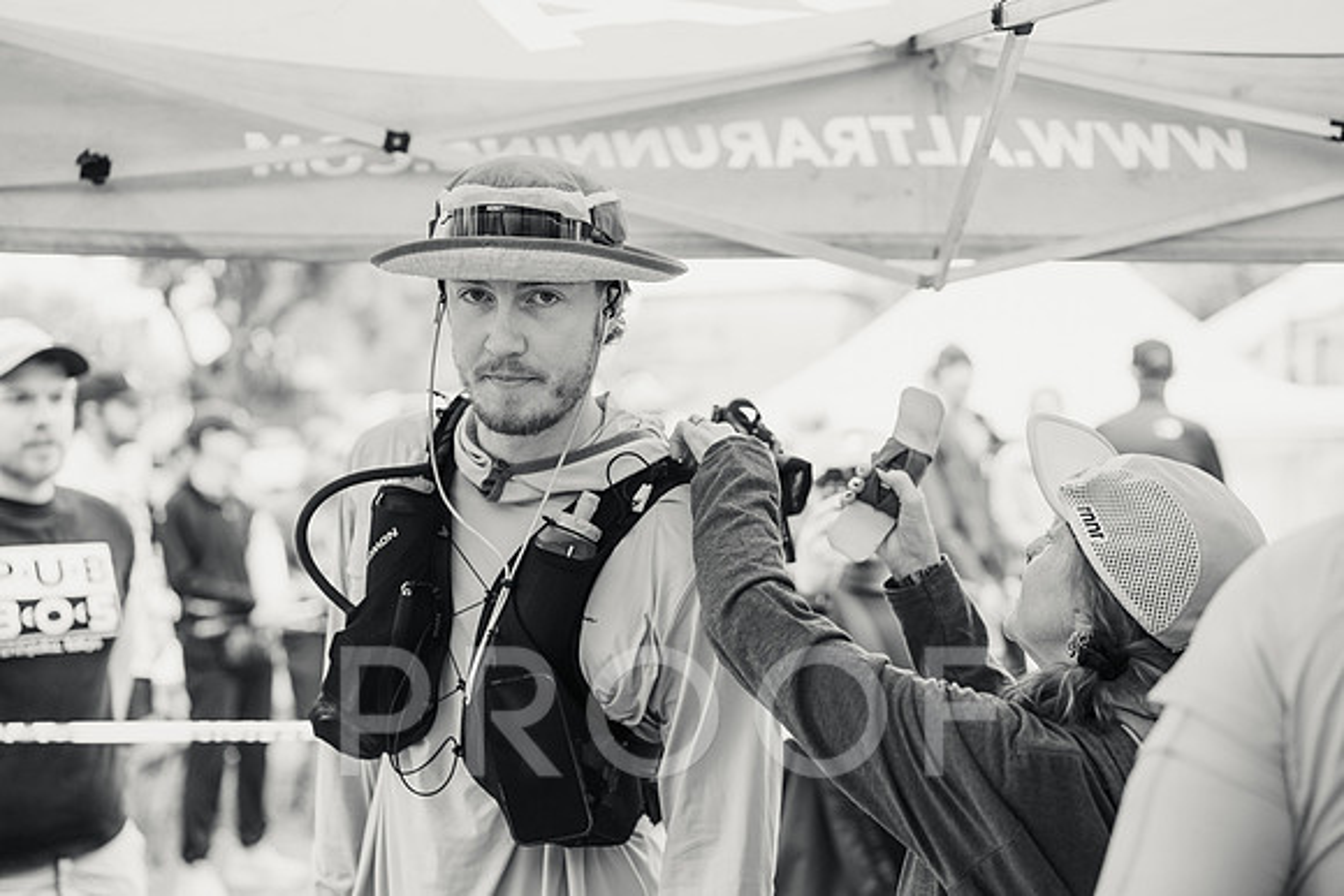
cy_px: 448
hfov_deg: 39.6
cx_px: 672
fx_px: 1867
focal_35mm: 50
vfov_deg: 27.0
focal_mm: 50
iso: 400
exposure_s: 1/640
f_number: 2.2
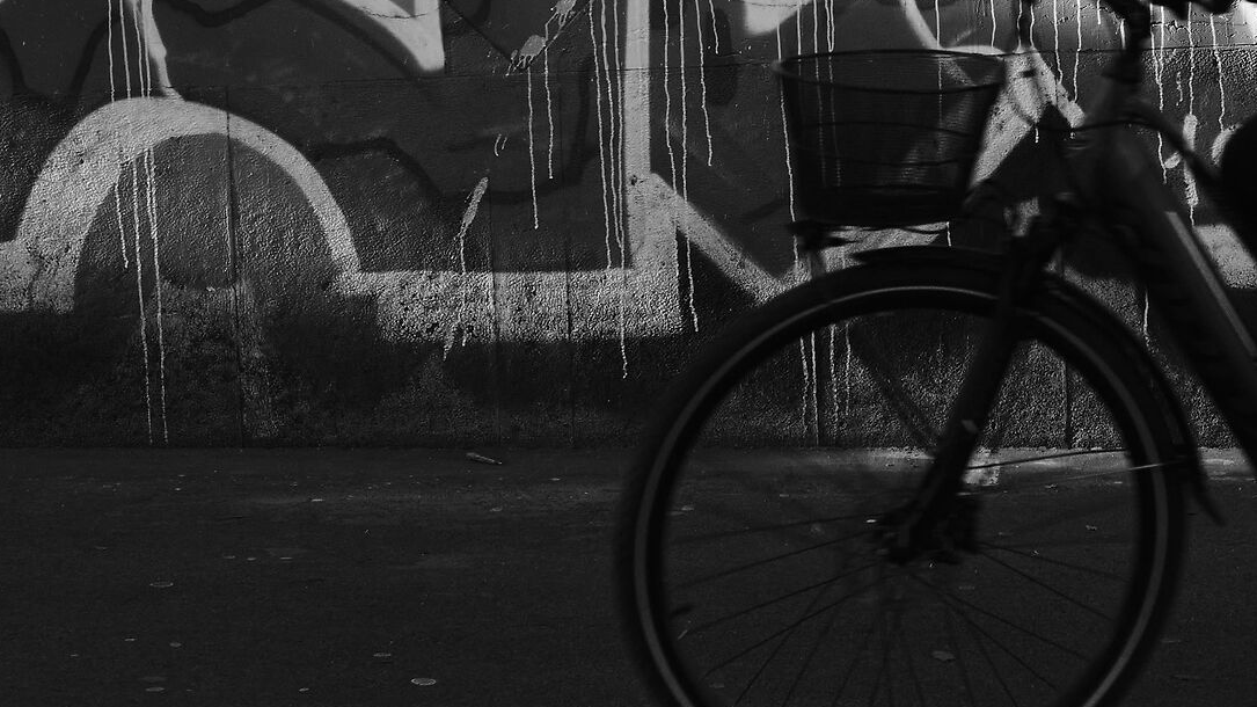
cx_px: 993
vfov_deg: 12.6
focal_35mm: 95
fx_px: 3166
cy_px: -27
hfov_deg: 22.2
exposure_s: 1/500
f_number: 4.5
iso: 640
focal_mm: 27
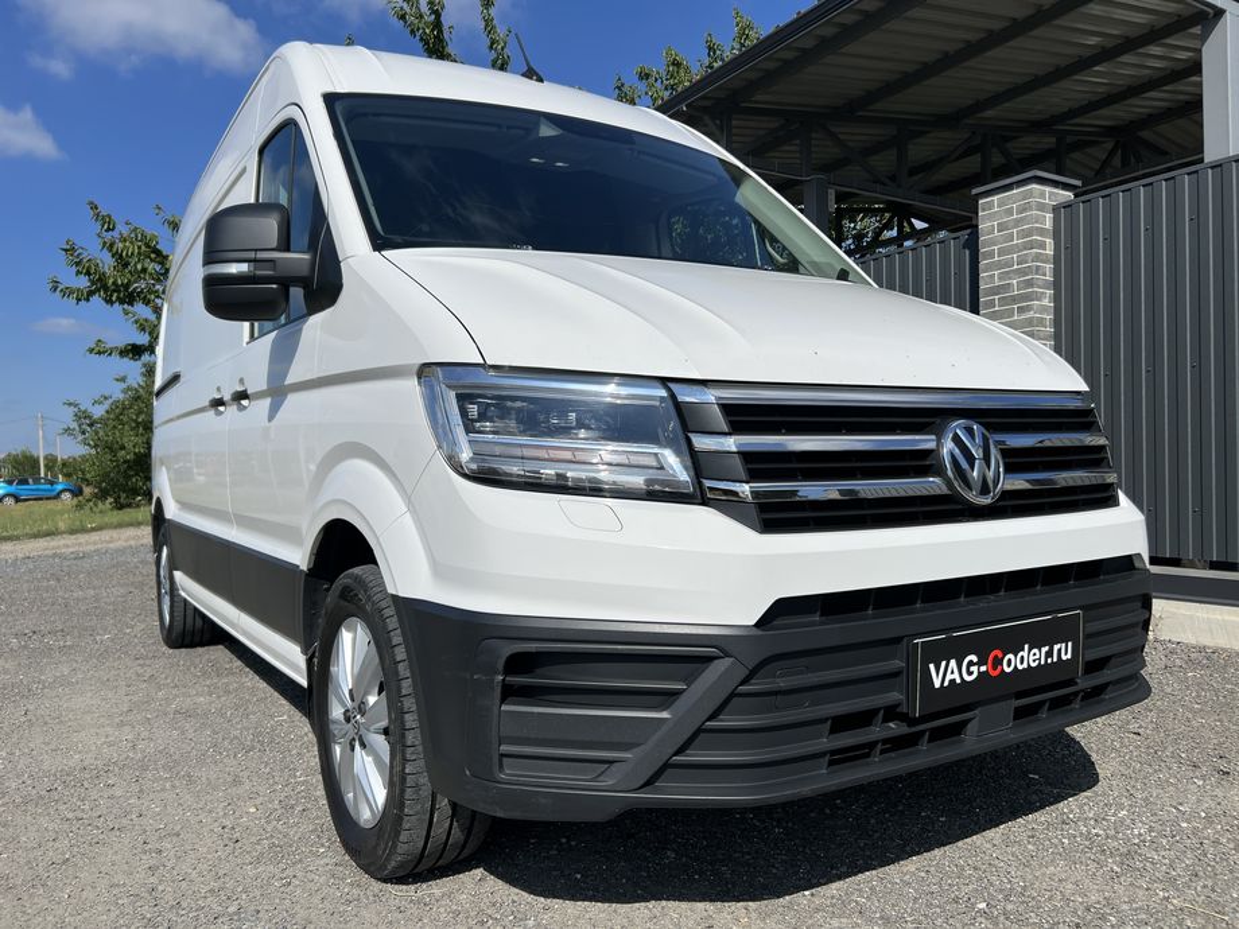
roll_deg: -0.4
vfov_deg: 53.1
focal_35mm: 26
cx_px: 620
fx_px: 931
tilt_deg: +0.5
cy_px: 464
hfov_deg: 67.3
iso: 50
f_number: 1.5
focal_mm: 5.7
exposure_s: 1/10309
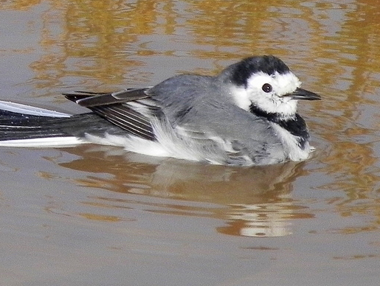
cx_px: 162
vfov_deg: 2.3
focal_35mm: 660
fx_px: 7257
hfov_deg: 3.0
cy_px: 125
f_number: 5
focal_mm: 75.7
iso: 200
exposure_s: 1/1017
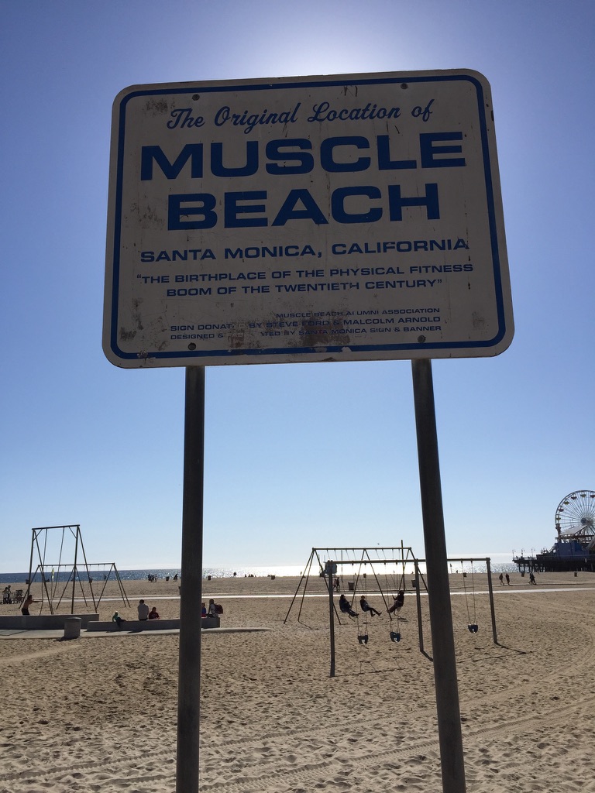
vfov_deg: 61.7
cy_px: 396
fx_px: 665
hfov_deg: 48.2
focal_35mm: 29
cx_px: 298
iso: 32
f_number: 2.2
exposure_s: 1/4950
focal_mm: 4.15
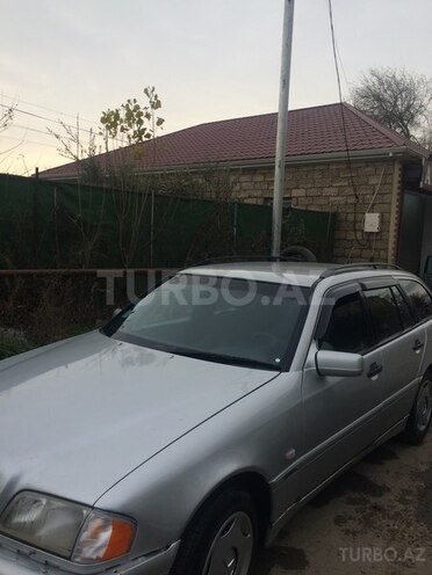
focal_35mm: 29
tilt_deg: -5.8
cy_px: 288
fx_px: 483
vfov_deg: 61.7
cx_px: 216
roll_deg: -2.0
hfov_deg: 48.2
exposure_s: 1/954
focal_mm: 4.15
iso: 32
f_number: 2.2
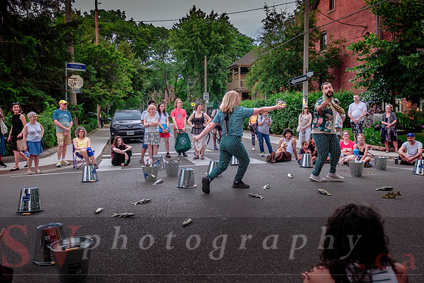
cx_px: 212
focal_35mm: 33
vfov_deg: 40.0
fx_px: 389
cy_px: 142
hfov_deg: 57.2
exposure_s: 1/200
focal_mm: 22
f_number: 2.8
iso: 500
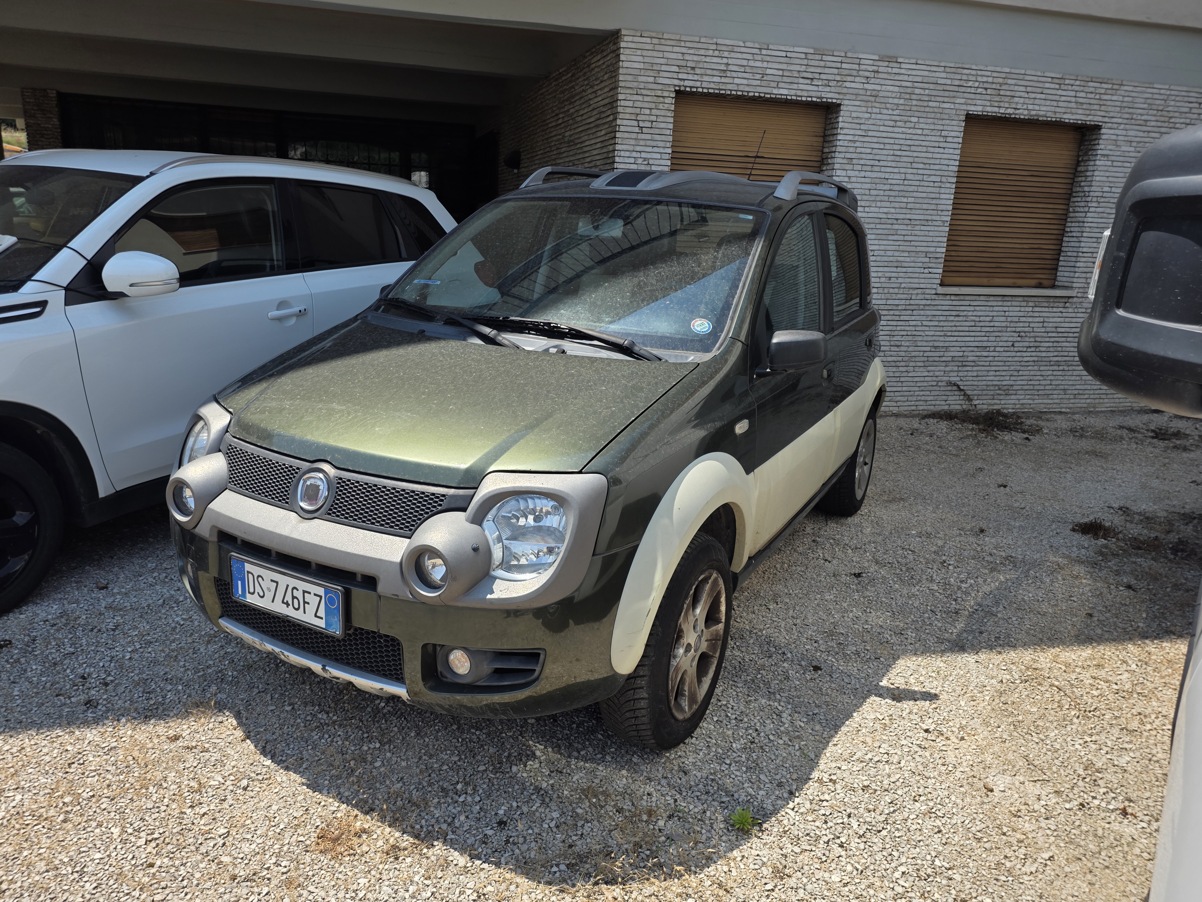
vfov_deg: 56.8
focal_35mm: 24
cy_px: 450
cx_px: 588
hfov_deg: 71.6
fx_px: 833
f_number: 1.7
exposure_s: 1/3891
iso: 80
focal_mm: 6.25
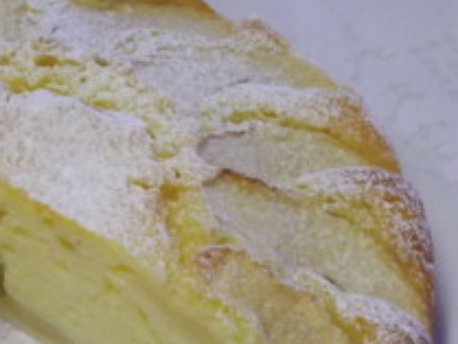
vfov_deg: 21.2
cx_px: 129
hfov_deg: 27.8
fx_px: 913
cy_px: 256
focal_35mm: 69
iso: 654
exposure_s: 1/50
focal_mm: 5.8
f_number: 3.5
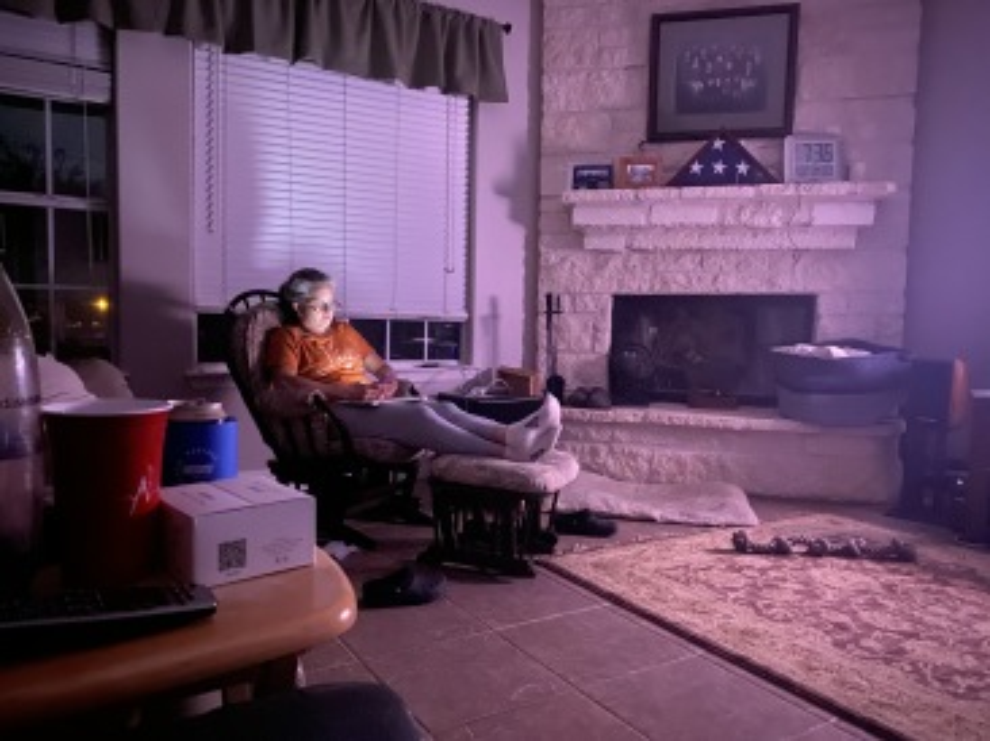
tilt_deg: -3.4
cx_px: 495
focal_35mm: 26
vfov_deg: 53.0
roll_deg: -1.6
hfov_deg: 67.3
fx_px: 743
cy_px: 370
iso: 2000
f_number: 1.8
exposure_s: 1/2
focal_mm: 4.25
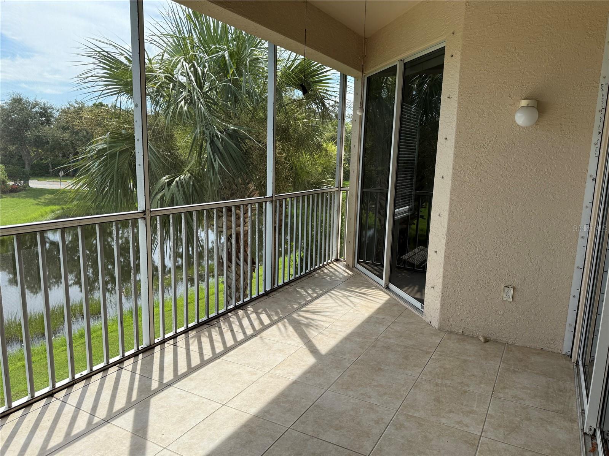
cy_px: 228
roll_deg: -2.5
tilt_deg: -8.6
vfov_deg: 56.8
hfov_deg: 71.6
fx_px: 422
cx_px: 304
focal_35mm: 24
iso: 100
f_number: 1.78
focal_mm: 6.76
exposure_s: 1/2000
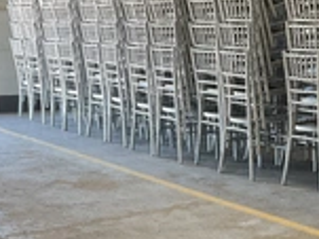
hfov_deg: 24.4
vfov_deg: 18.1
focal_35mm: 77
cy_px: 294
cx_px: 304
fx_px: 709
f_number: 1.8
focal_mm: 3
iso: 125
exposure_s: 1/60
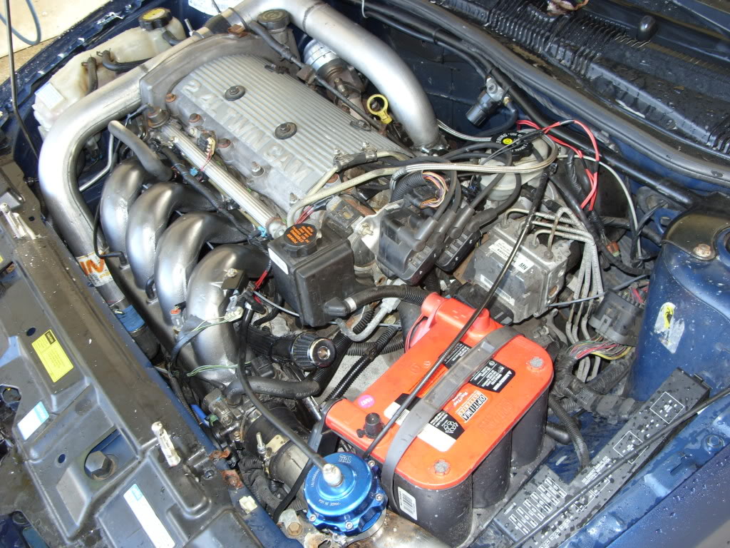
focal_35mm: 38
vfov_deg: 37.7
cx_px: 365
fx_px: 801
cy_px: 274
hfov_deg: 49.0
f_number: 2.8
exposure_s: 1/30
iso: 100
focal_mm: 6.3
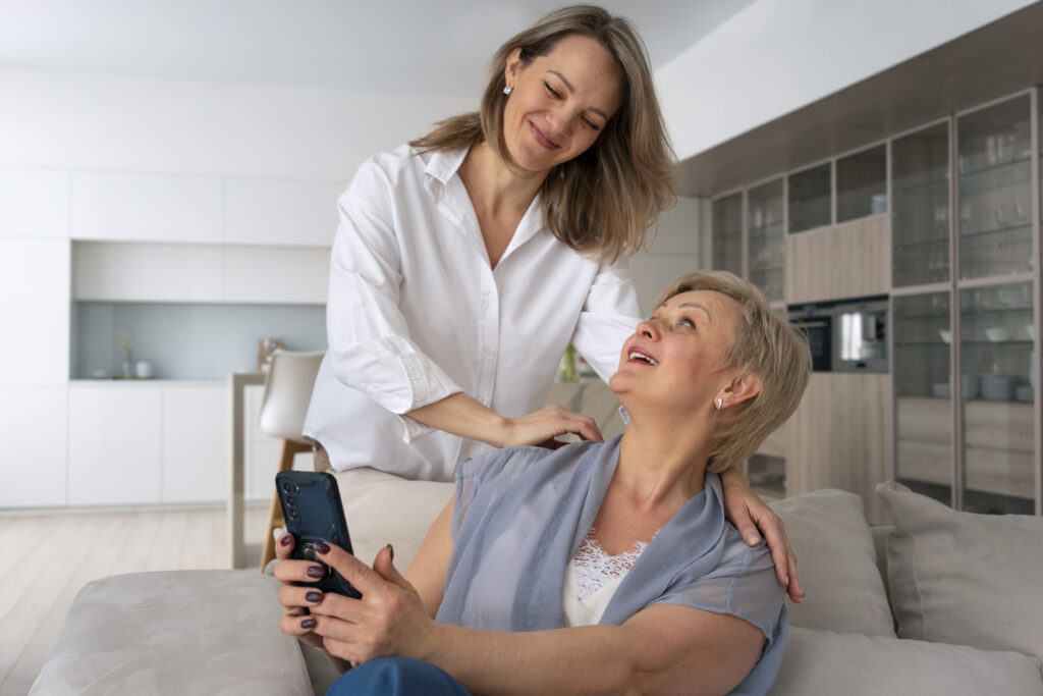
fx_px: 1014
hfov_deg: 54.4
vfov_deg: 37.9
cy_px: 348
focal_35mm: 35
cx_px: 522
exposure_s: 1/200
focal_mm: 35
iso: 800
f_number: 4.5
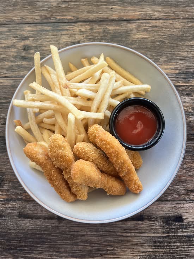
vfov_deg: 67.3
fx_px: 194
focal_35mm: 26
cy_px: 130
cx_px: 97
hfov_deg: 53.1
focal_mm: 5.7
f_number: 1.5
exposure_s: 1/100
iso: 80
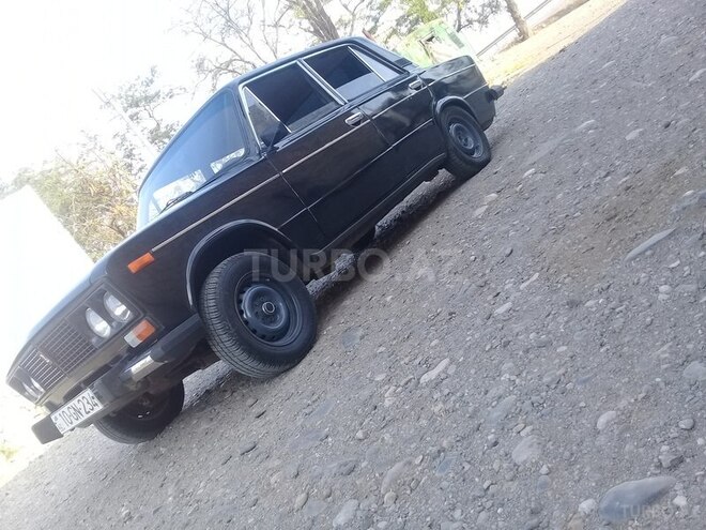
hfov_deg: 58.4
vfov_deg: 45.4
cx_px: 353
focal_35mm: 31
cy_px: 265
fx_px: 632
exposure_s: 1/198
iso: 50
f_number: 2.2
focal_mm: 3.3
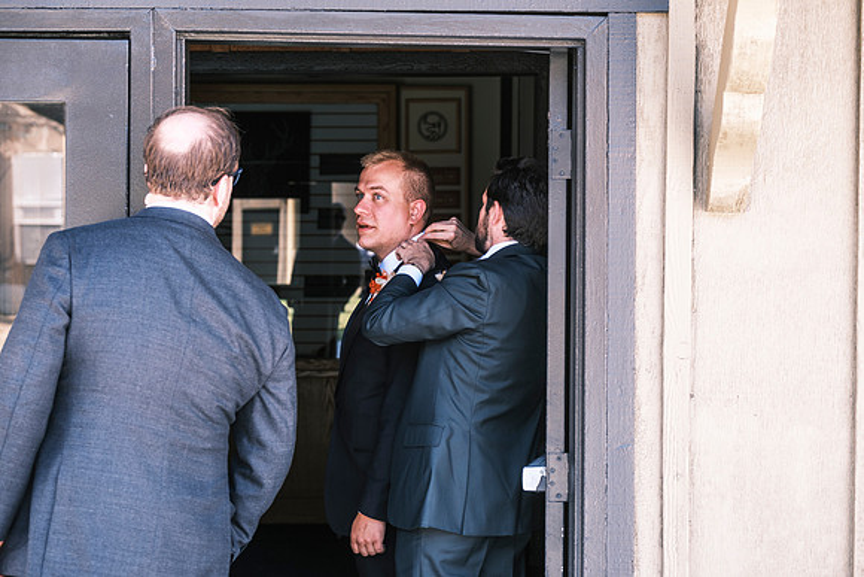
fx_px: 2016
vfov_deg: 16.3
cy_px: 288
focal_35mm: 84
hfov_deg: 24.2
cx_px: 432
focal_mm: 56.3
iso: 125
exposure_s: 1/70
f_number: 3.6
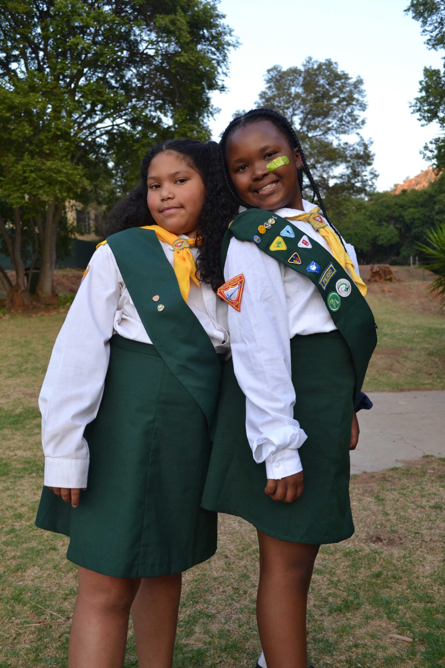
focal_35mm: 33
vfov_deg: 57.2
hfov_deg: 40.0
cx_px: 222
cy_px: 334
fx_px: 612
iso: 320
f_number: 5.6
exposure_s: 1/125
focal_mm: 22
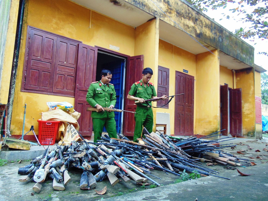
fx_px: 194
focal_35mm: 25
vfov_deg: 54.9
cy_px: 100
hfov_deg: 69.4
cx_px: 134
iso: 80
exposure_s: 1/50
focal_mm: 4.5
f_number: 3
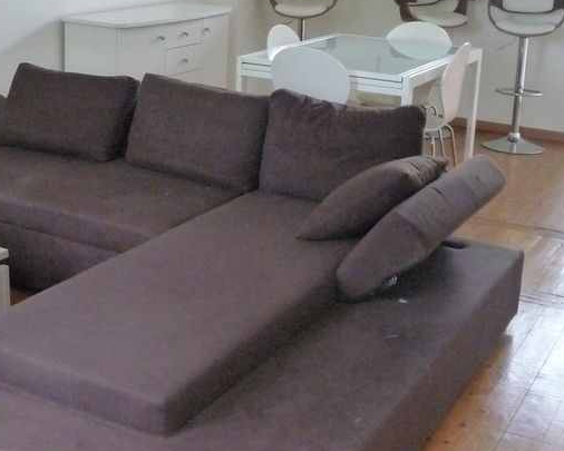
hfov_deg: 34.6
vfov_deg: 27.9
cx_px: 226
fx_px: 902
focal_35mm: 54
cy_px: 151
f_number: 3.3
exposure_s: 1/40
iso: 800
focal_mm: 4.7
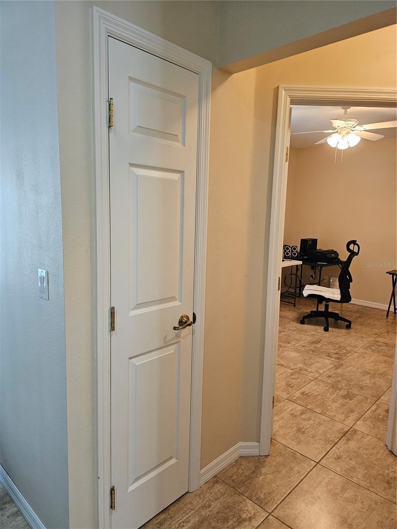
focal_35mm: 23
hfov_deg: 58.9
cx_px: 198
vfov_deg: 73.9
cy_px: 264
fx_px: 352
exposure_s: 1/120
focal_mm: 6.3
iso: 800
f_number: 1.7
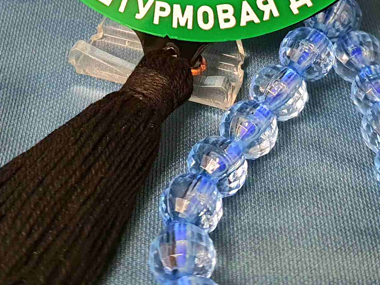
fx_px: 933
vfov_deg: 16.6
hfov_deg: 23.0
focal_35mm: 85
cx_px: 160
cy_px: -67
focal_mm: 4.3
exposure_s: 1/50
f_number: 1.5
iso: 160
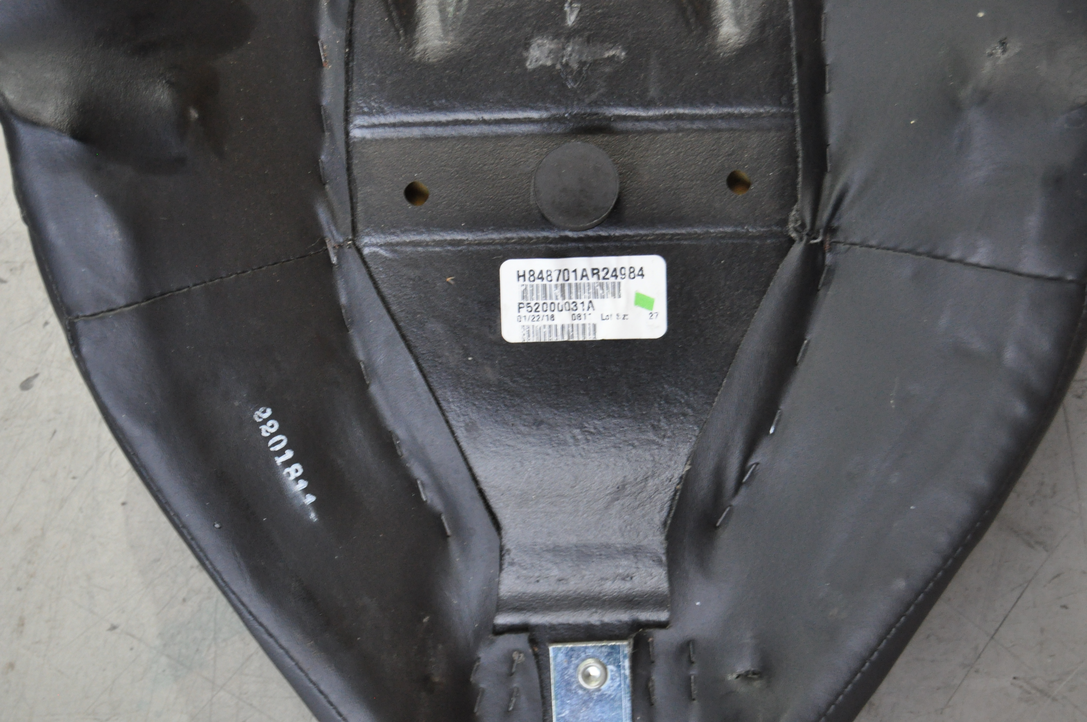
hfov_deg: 24.6
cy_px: 361
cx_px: 544
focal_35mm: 82
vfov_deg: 16.5
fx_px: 2488
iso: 1400
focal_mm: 55
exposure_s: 1/30
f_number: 5.6
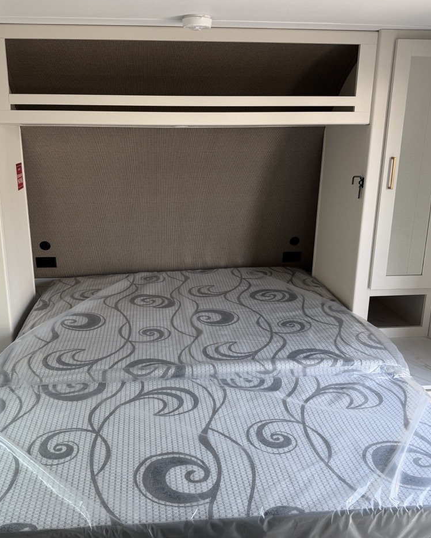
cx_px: 184
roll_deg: +0.0
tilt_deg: -13.6
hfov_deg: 45.7
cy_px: 267
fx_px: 510
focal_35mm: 32
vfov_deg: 55.7
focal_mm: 6.76
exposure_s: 1/121
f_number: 1.78
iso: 100
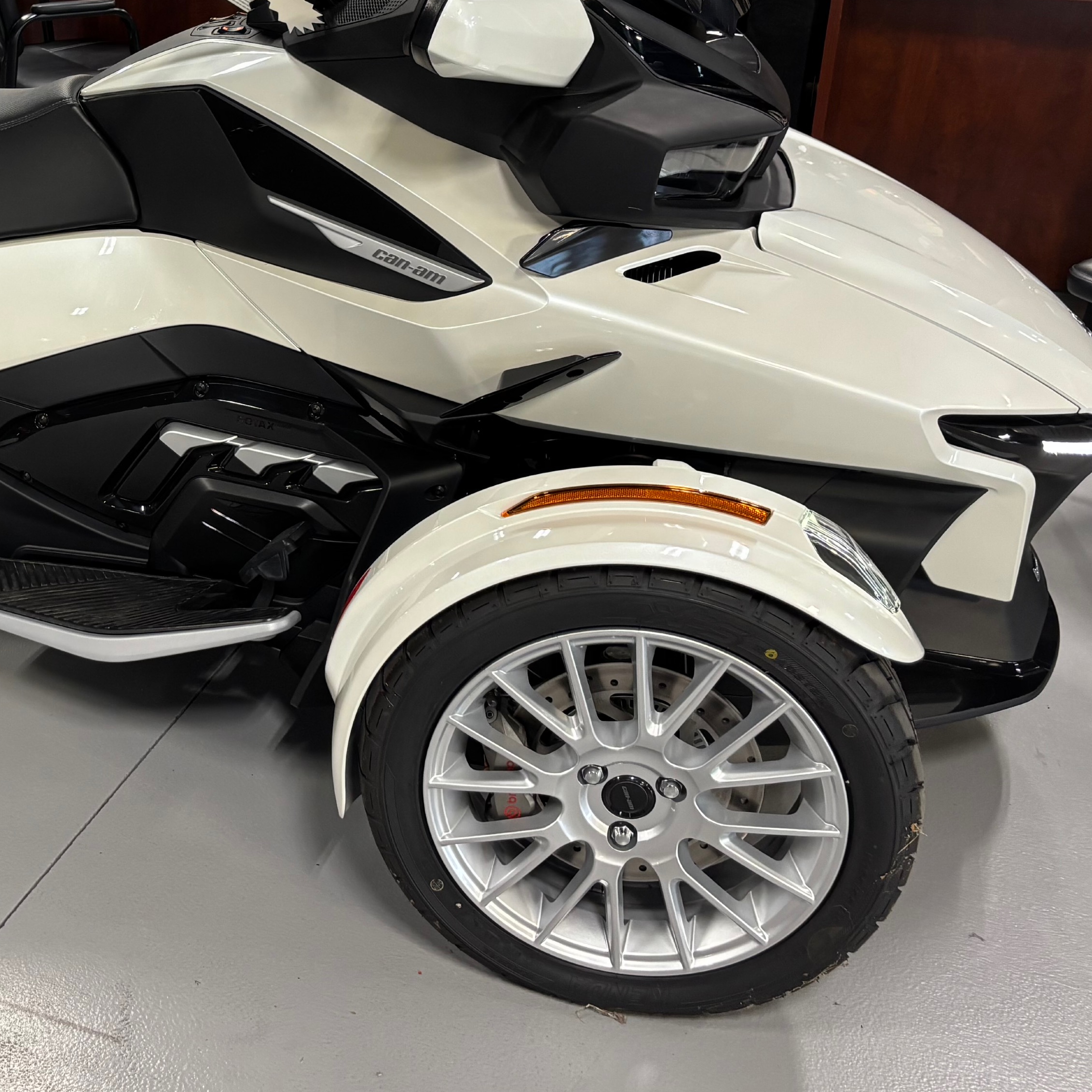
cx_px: 107
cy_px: 356
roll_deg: +0.1
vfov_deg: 35.0
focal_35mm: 48
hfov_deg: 33.5
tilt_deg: -21.4
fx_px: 1713
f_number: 1.6
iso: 160
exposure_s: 1/60
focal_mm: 5.96
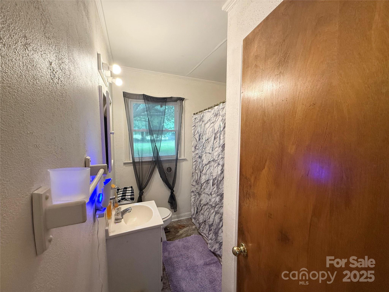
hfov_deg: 102.1
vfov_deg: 85.7
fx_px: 157
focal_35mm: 14
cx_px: 194
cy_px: 146
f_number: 2.2
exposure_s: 1/120
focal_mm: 2.22
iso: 250
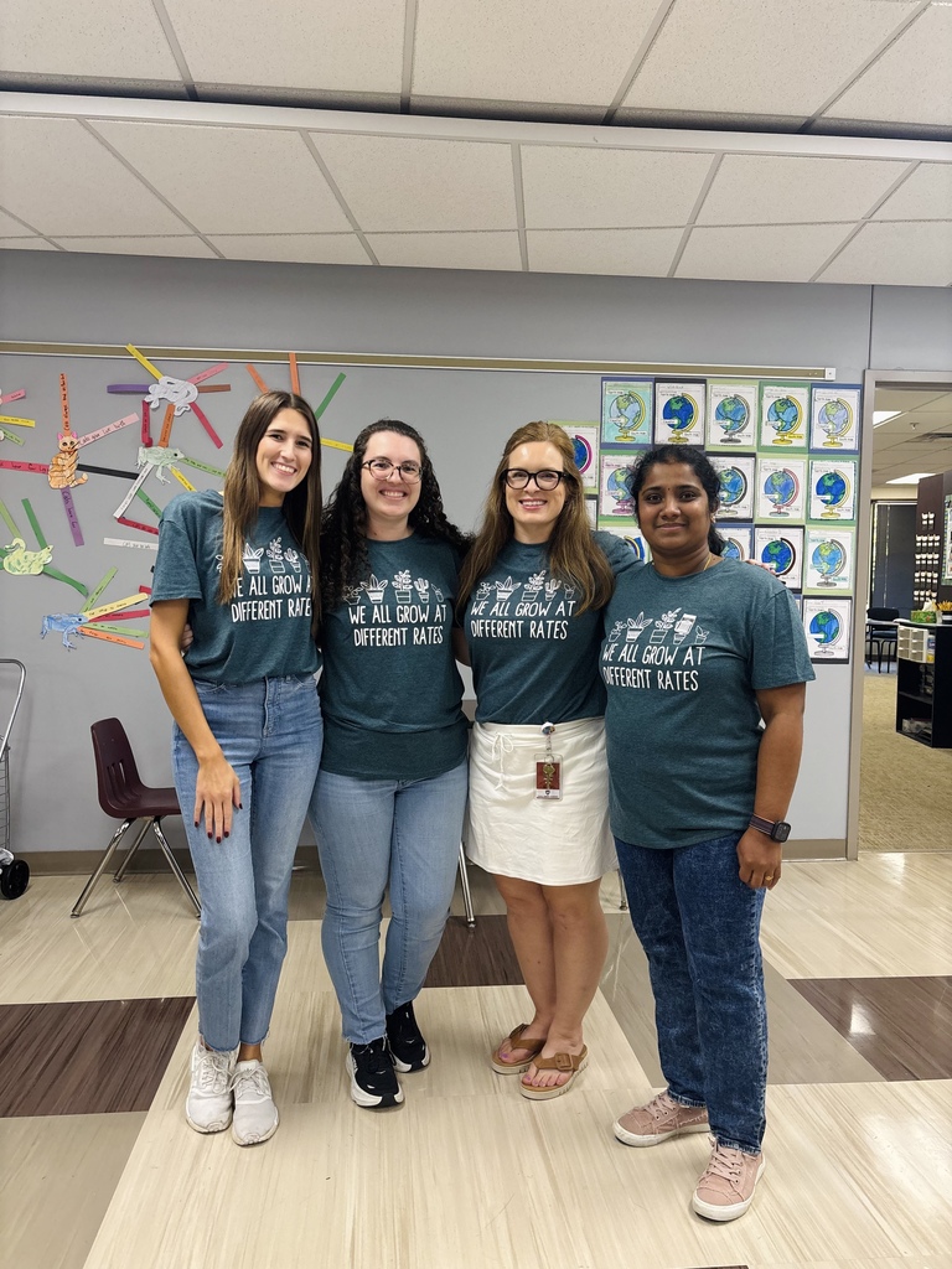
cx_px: 476
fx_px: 953
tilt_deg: -3.9
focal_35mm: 26
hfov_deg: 53.1
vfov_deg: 67.3
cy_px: 634
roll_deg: -0.2
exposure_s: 1/61
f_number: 1.6
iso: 125
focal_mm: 5.96
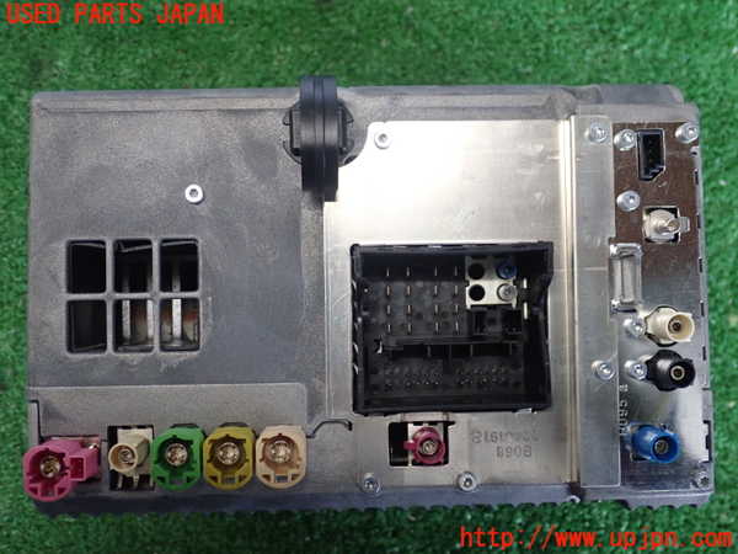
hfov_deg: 49.0
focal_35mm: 38
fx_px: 810
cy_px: 277
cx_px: 369
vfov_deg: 37.7
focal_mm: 6.86
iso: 800
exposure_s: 1/125
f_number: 2.7
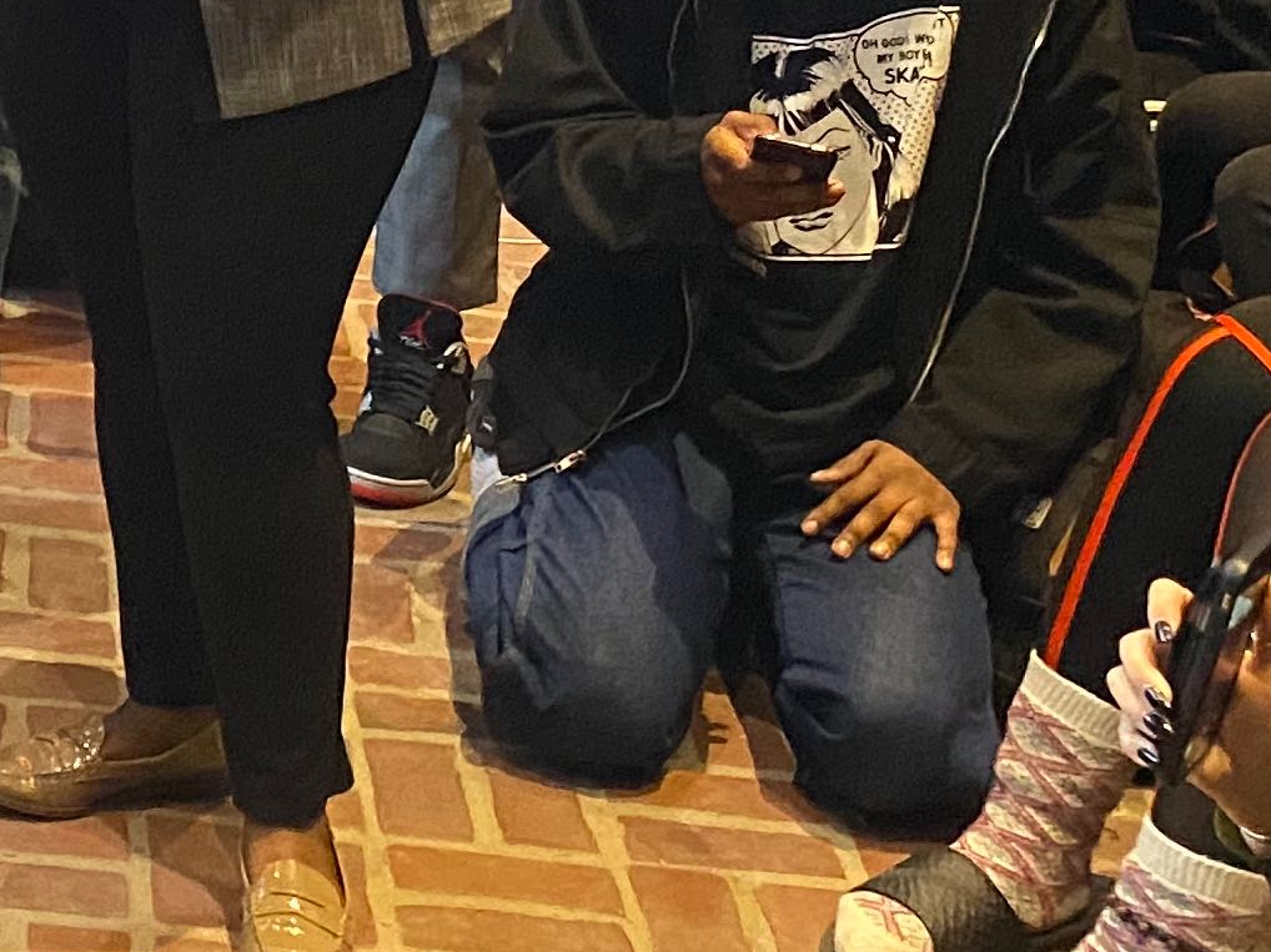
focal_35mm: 103
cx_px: -539
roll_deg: -2.5
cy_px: -641
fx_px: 3781
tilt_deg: -6.9
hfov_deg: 17.5
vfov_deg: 13.2
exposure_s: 1/30
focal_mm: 4.25
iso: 500
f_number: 1.8
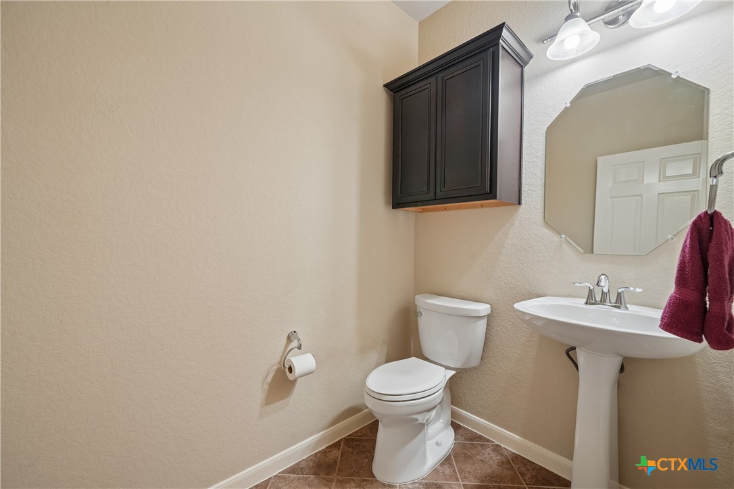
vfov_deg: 77.3
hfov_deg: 100.4
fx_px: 306
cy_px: 244
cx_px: 367
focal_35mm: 15
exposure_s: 1/15
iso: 800
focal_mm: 15
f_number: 8
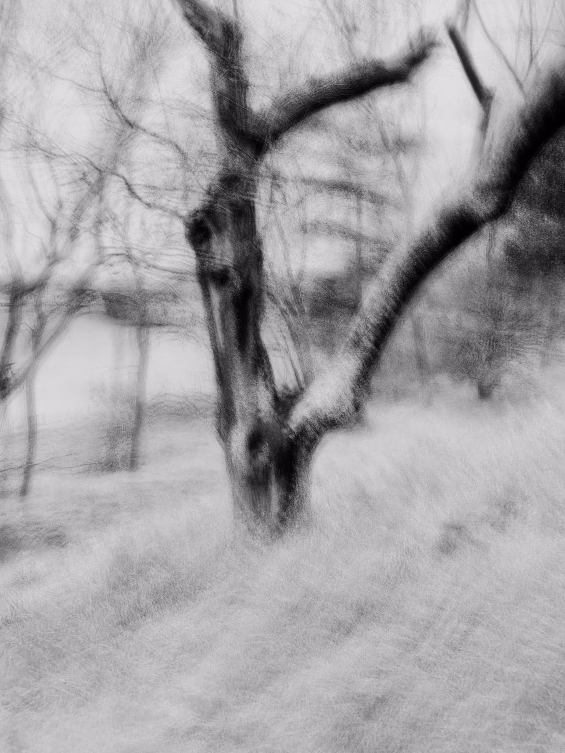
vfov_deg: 67.3
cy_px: 376
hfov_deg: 53.1
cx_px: 282
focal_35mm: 26
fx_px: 566
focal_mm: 4.25
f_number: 1.8
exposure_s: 8
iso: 32
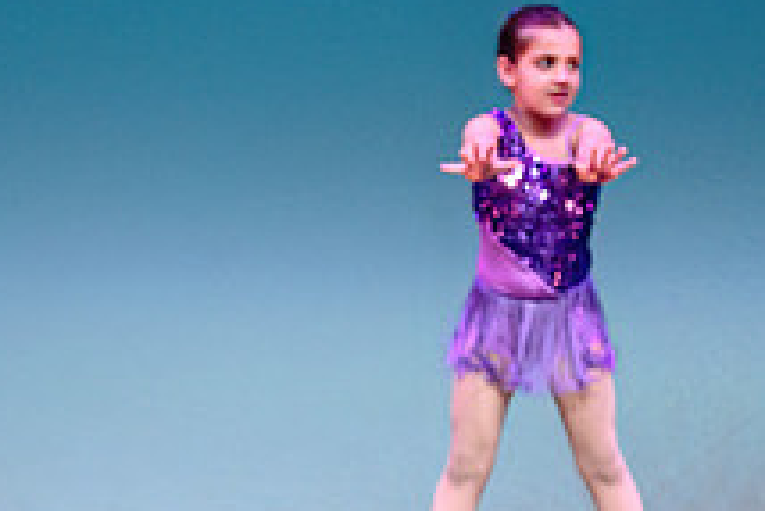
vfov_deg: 2.9
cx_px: 235
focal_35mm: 480
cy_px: 710
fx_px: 10207
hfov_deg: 4.3
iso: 1600
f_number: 2.8
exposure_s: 1/500
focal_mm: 150
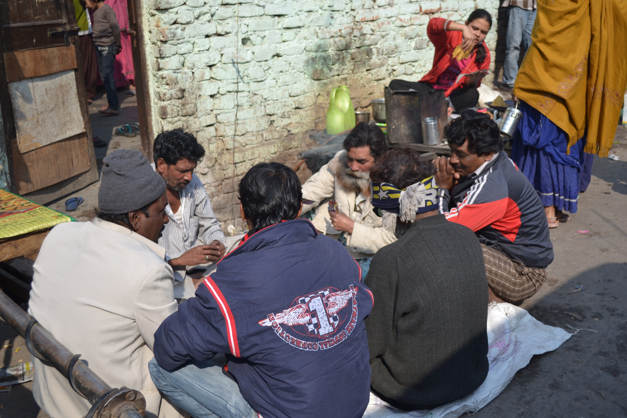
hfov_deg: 46.4
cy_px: 209
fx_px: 731
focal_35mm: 42
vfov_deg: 31.9
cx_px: 314
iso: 100
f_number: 4.5
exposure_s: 1/500
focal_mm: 28
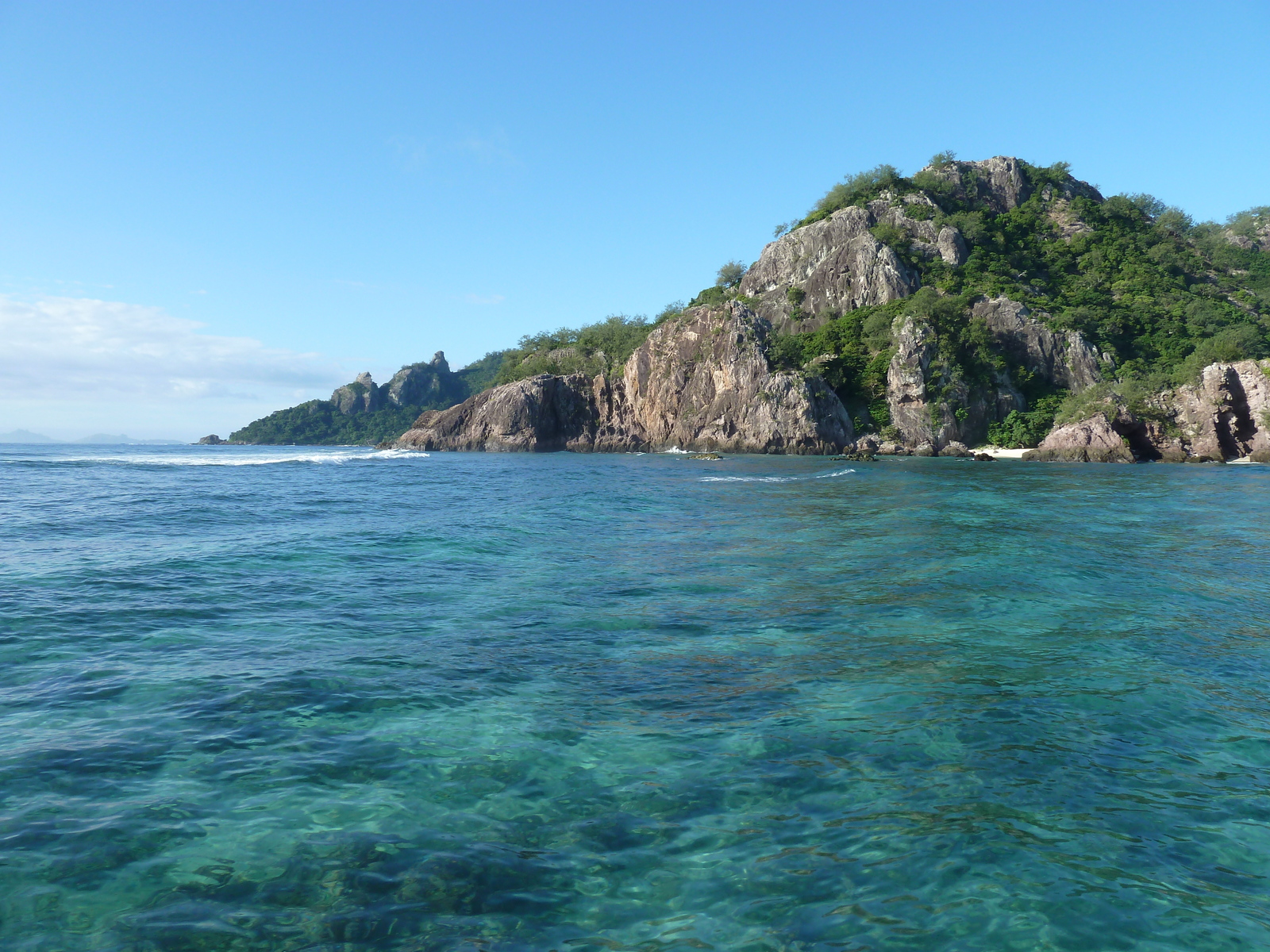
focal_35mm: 25
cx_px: 635
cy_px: 476
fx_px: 917
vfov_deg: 54.9
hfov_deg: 69.4
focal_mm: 4.1
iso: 80
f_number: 4
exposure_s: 1/320
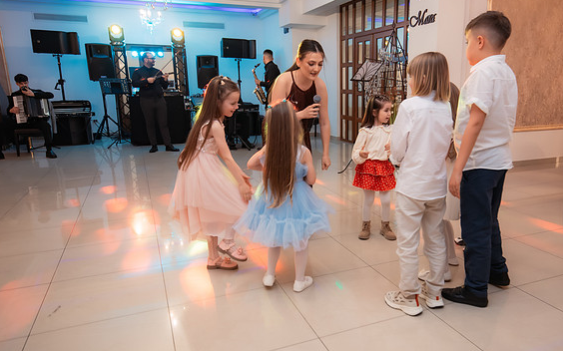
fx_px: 414
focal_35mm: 27
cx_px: 329
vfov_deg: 46.0
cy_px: 186
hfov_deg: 67.9
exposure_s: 1/200
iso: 1600
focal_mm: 22
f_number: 2.8
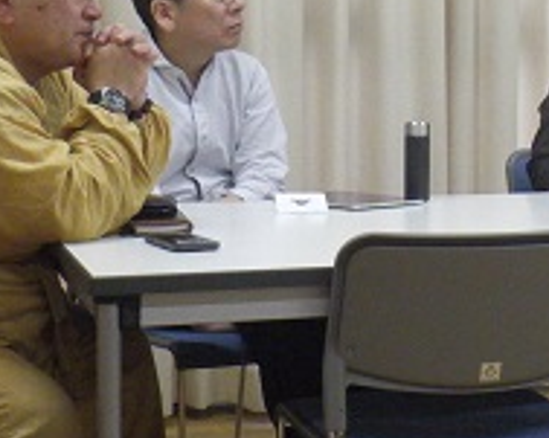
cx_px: 503
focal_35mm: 104
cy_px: 183
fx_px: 1689
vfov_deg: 14.8
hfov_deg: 18.1
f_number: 4.2
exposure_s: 1/60
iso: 500
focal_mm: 7.5
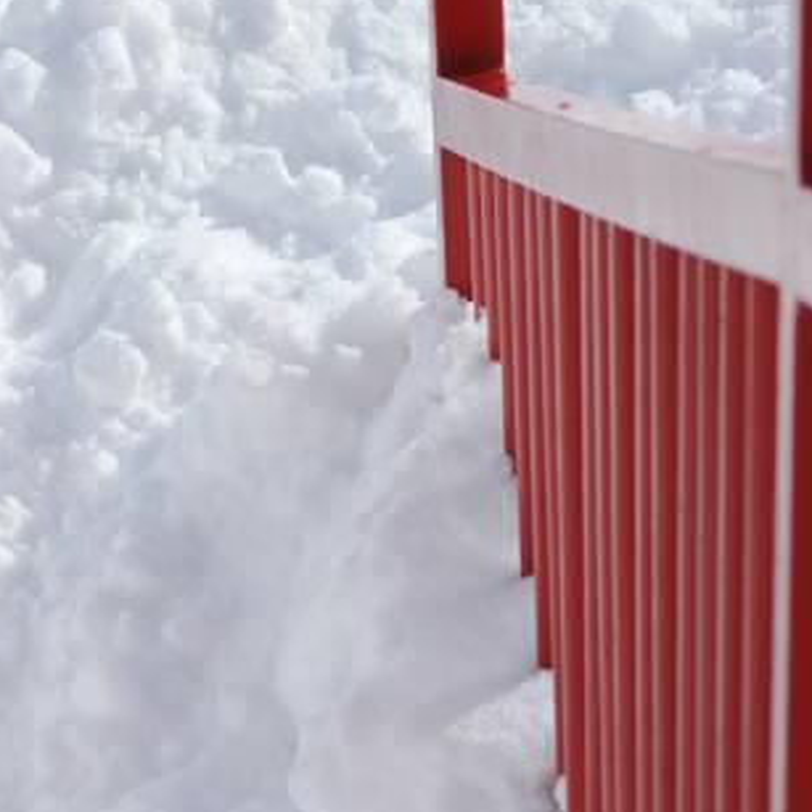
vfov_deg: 5.3
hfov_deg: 5.3
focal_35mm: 332
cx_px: -161
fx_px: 8811
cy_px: 161
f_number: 13
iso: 250
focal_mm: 80
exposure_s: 1/640
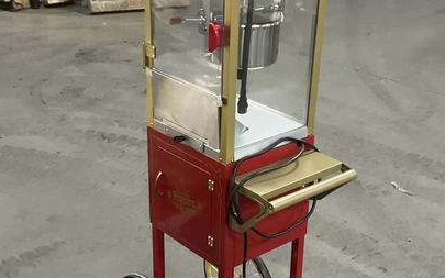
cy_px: 180
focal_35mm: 57
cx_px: 224
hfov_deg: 35.7
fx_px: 691
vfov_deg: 22.7
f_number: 1.8
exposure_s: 1/30
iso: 250
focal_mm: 3
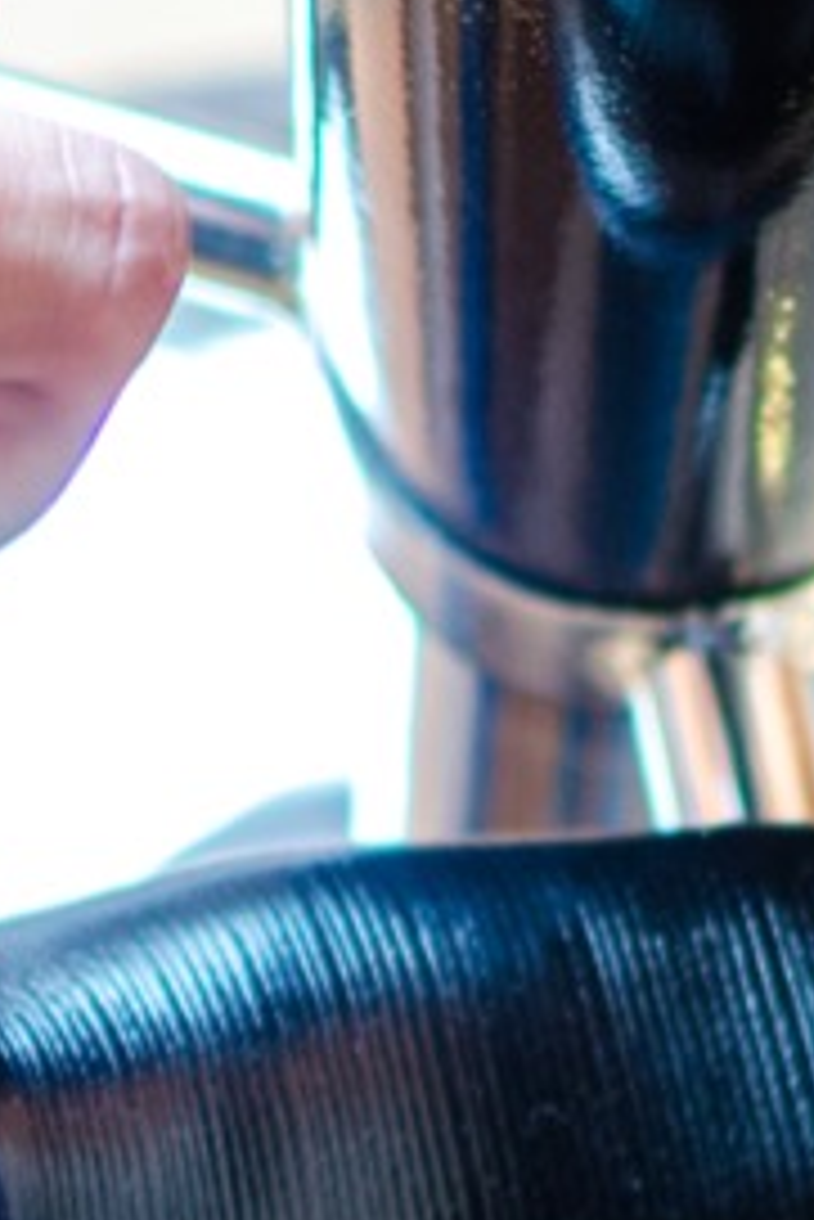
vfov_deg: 6.6
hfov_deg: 4.4
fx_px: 10464
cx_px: -270
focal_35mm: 309
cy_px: 1348
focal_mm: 35
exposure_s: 1/125
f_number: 1.8
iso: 250
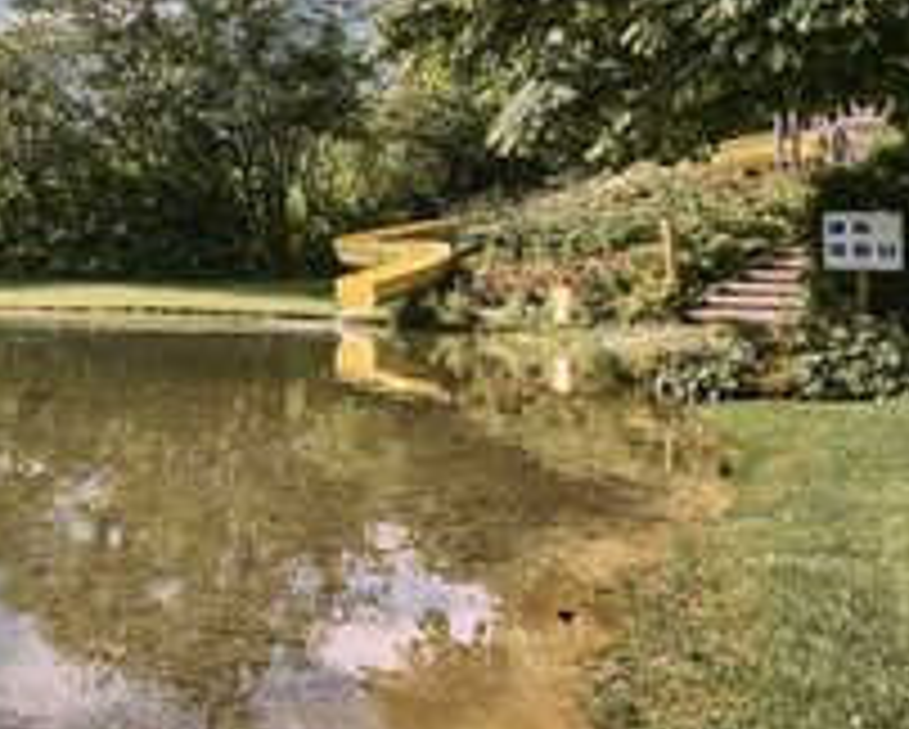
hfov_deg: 38.2
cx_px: -108
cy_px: 198
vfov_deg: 37.5
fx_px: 1050
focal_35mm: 39
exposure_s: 1/1000
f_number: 5.6
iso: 100
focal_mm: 14
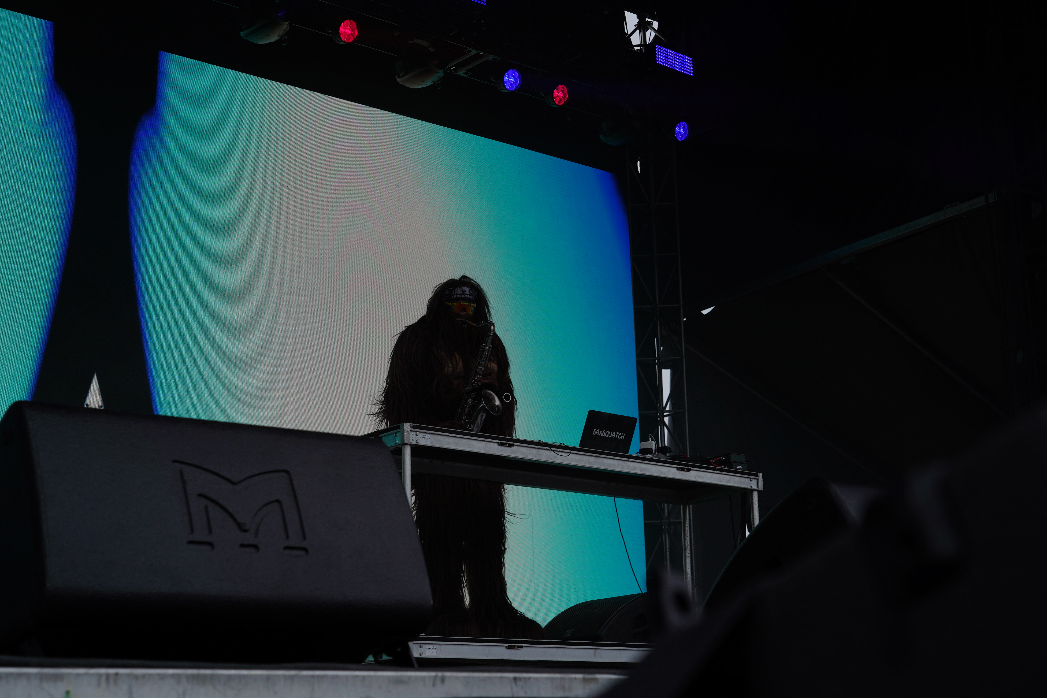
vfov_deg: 26.0
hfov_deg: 38.2
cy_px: 349
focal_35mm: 52
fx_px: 1512
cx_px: 524
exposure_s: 1/320
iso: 100
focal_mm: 52
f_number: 8
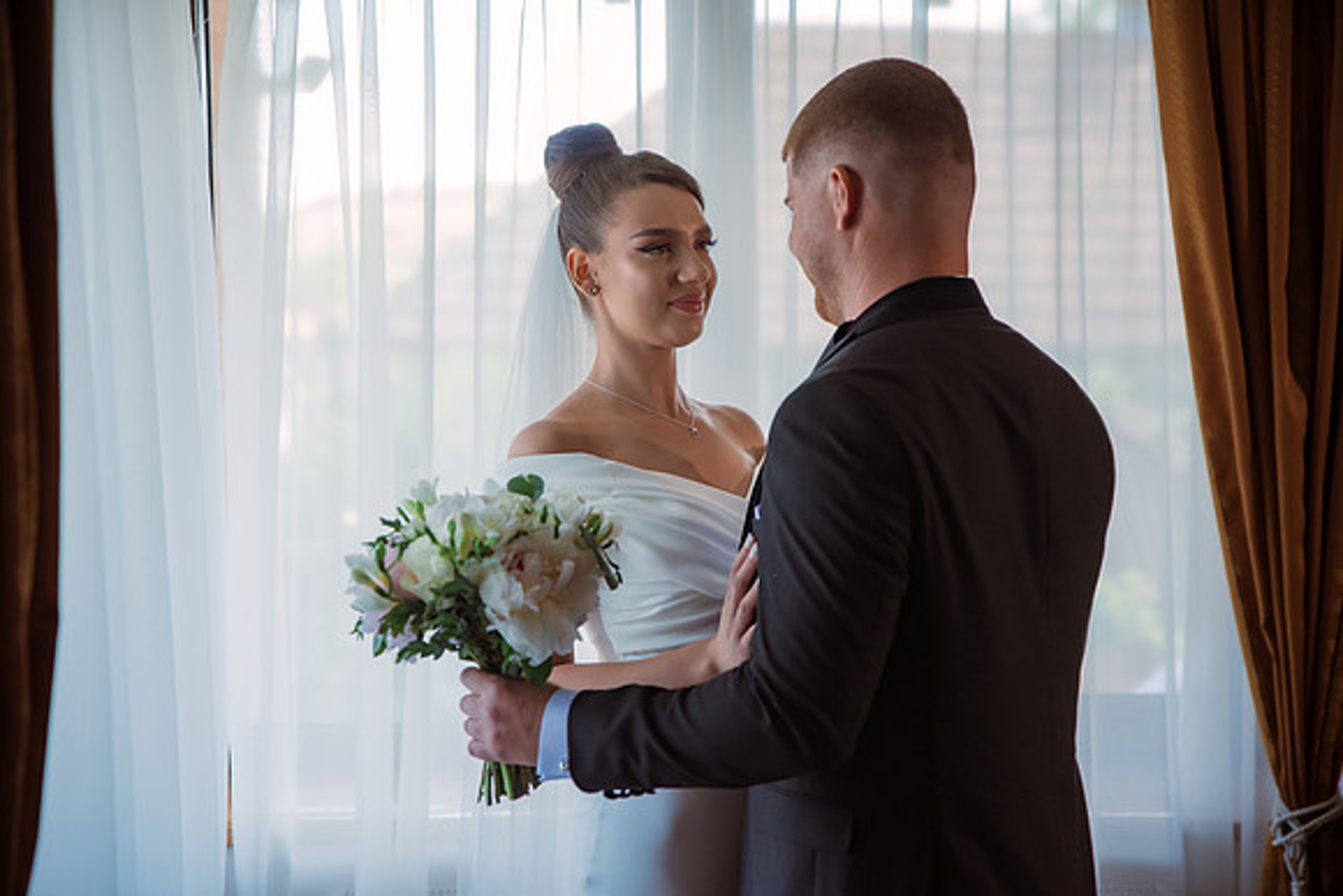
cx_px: 672
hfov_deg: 28.8
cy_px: 448
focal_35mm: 70
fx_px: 2612
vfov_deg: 19.5
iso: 800
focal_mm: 70
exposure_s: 1/320
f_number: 2.8
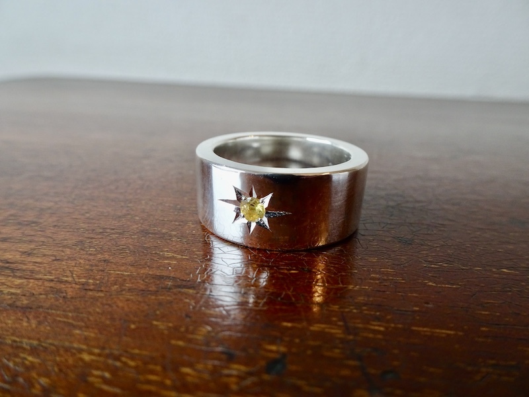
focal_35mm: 24
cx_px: 264
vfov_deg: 56.8
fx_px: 367
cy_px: 198
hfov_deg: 71.6
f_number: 3.5
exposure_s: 1/30
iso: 125
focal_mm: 4.1
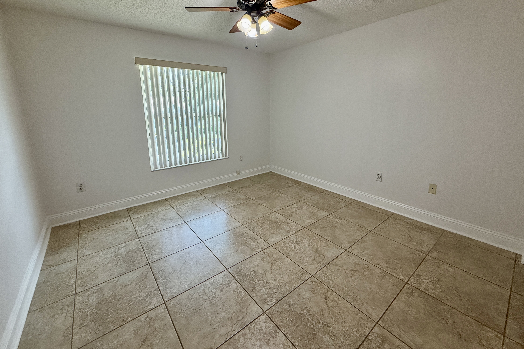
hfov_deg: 100.4
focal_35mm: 15
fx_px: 218
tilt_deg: -10.6
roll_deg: +1.5
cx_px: 260
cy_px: 149
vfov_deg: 76.8
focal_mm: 2.22
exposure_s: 1/120
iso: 200
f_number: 2.2
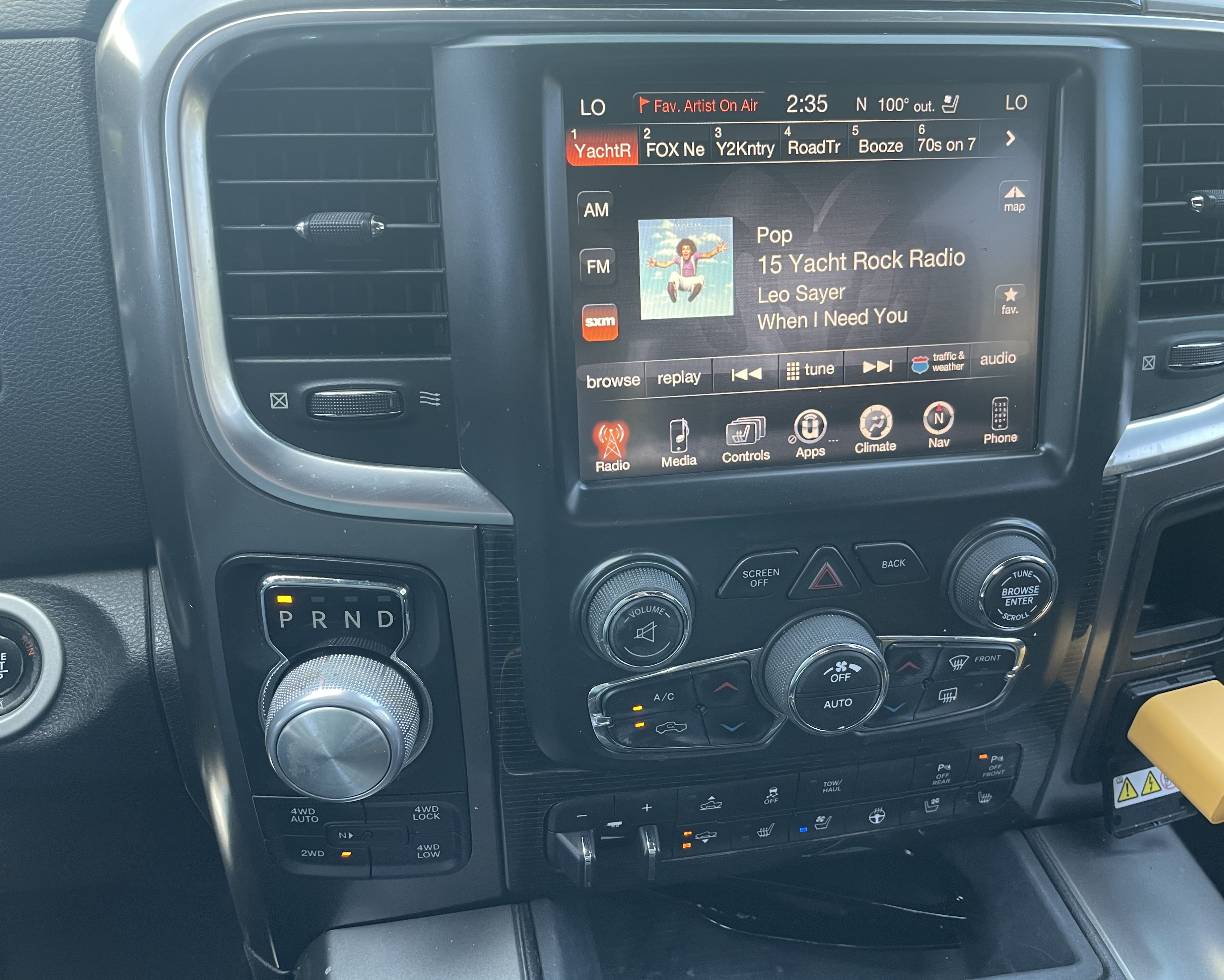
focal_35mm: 28
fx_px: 1014
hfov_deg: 62.2
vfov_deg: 51.5
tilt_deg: -29.6
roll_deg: +0.5
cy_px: 481
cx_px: 629
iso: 125
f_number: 1.6
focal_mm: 4.2
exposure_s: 1/96
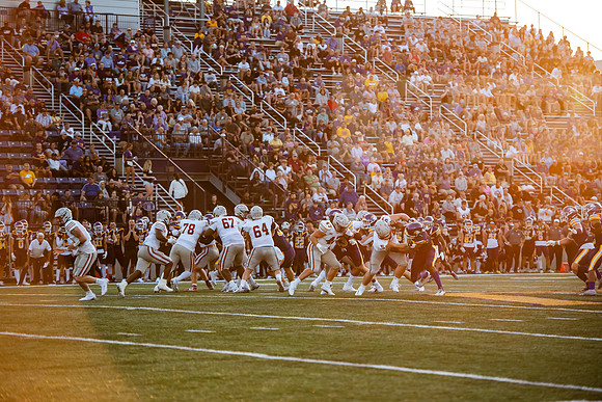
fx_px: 2174
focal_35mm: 130
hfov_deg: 15.8
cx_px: 301
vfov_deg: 10.6
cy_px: 201
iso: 800
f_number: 3.2
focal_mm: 130
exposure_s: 1/1250
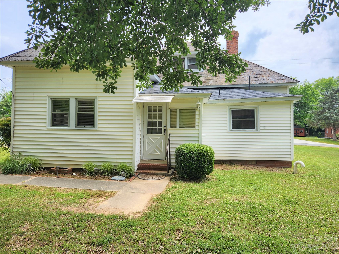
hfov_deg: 73.9
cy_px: 127
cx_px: 170
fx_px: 225
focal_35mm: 23
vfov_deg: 58.9
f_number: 1.8
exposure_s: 1/1293
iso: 20
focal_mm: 5.4
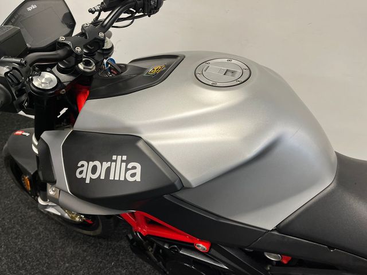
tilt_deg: -35.7
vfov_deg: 53.1
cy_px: 138
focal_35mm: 26
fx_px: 276
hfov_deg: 67.3
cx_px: 184
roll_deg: +0.8
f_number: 1.6
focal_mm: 5.1
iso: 125
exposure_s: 1/100
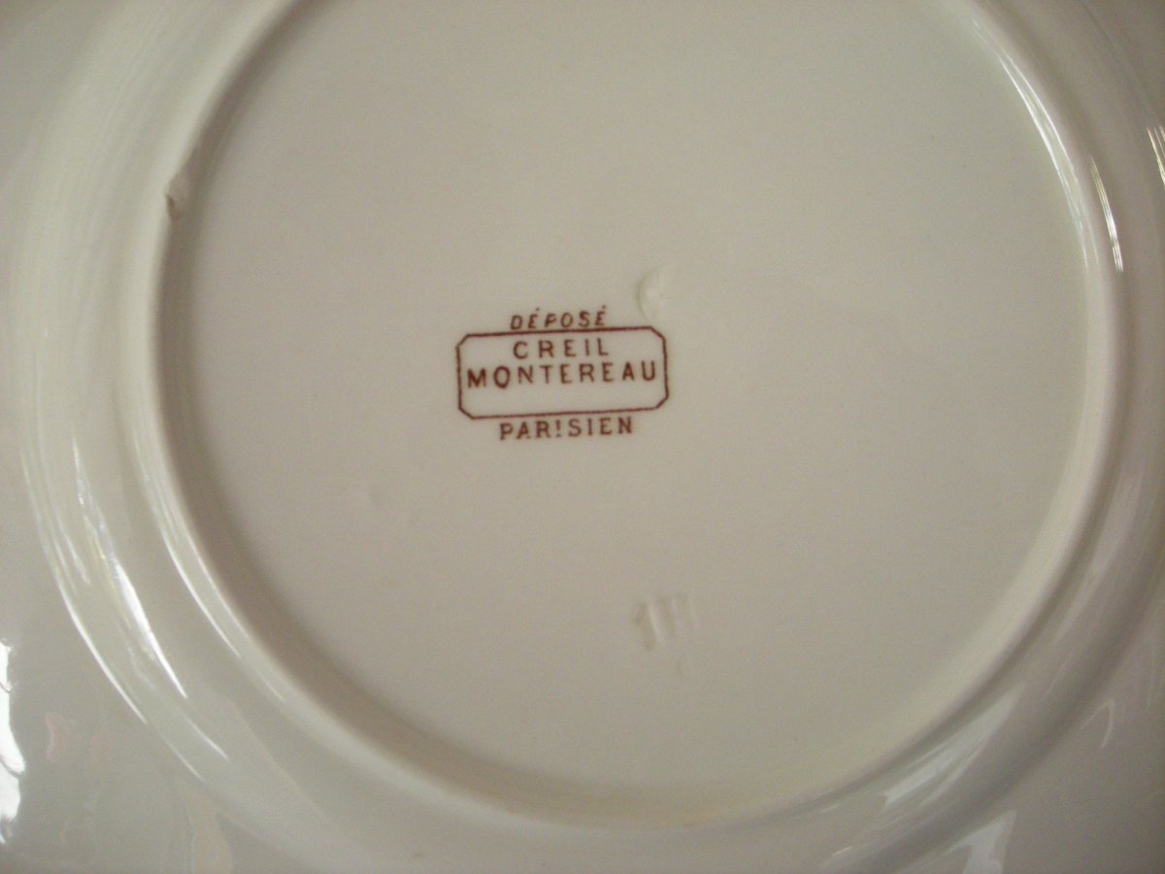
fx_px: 1178
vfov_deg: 40.7
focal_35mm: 35
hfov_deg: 52.6
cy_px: 437
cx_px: 582
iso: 302
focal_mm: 5.7
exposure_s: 1/60
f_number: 2.8
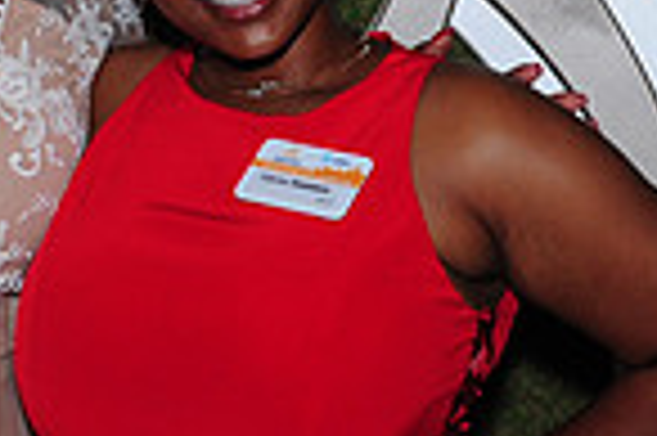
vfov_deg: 9.4
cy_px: -101
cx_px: 104
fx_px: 2607
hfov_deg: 14.3
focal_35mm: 143
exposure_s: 1/60
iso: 500
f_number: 5
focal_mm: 24
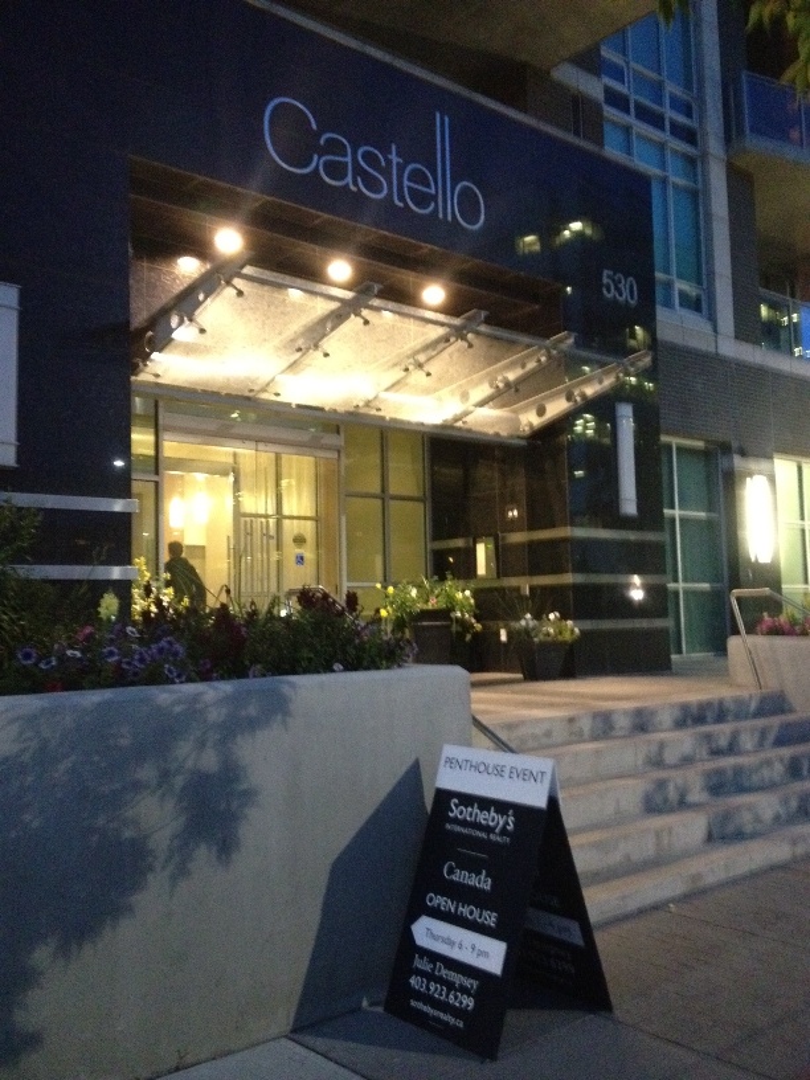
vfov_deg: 52.6
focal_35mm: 35
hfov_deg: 40.7
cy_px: 540
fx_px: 1092
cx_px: 405
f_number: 2.4
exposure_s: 1/15
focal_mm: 4.28
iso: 640
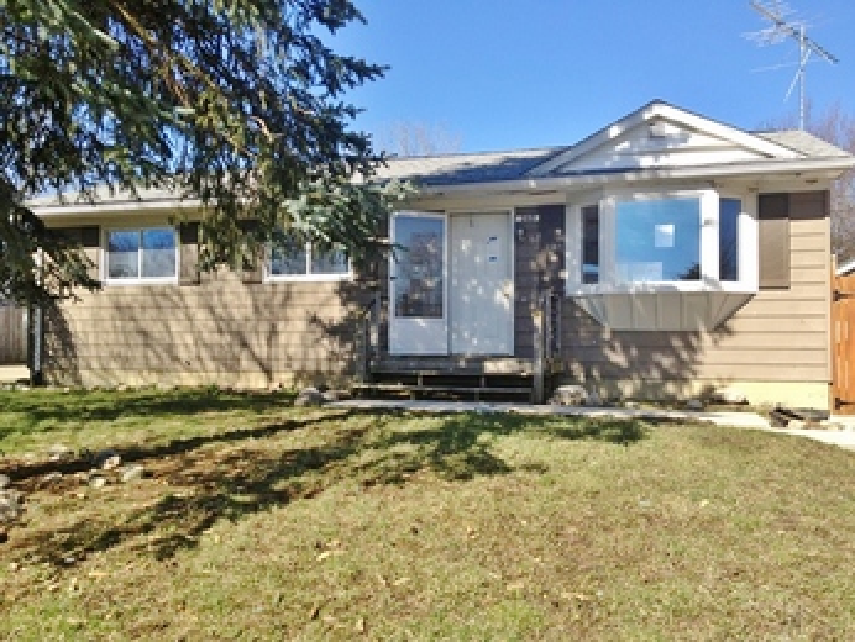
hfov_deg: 52.6
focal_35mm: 35
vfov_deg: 40.7
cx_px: 428
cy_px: 321
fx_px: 865
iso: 50
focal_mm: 4.28
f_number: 2.4
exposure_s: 1/905
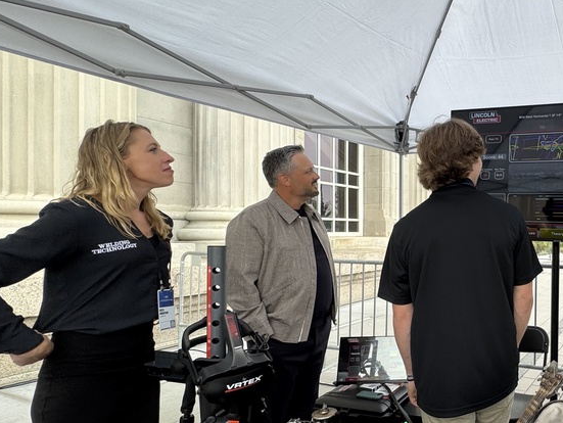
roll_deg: -0.6
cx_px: 509
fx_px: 423
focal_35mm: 26
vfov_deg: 53.0
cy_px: 236
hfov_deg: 57.5
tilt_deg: -1.6
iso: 40
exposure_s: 1/122
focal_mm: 2.22
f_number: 2.2
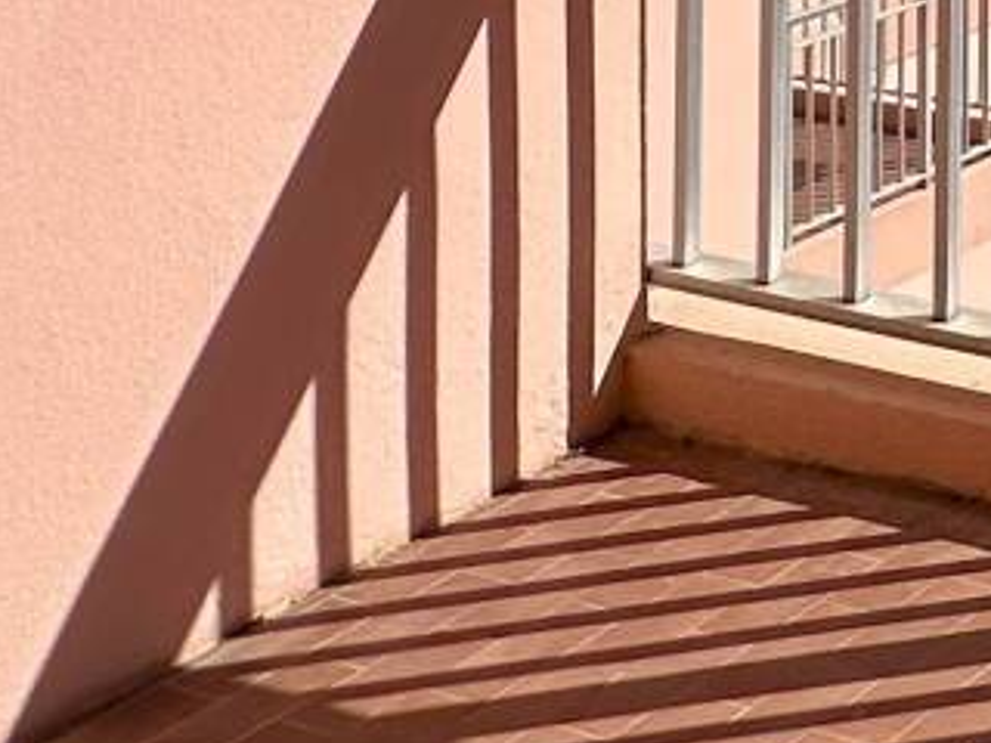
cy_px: -700
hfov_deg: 17.5
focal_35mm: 84
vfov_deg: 14.7
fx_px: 2405
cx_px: 1917
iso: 50
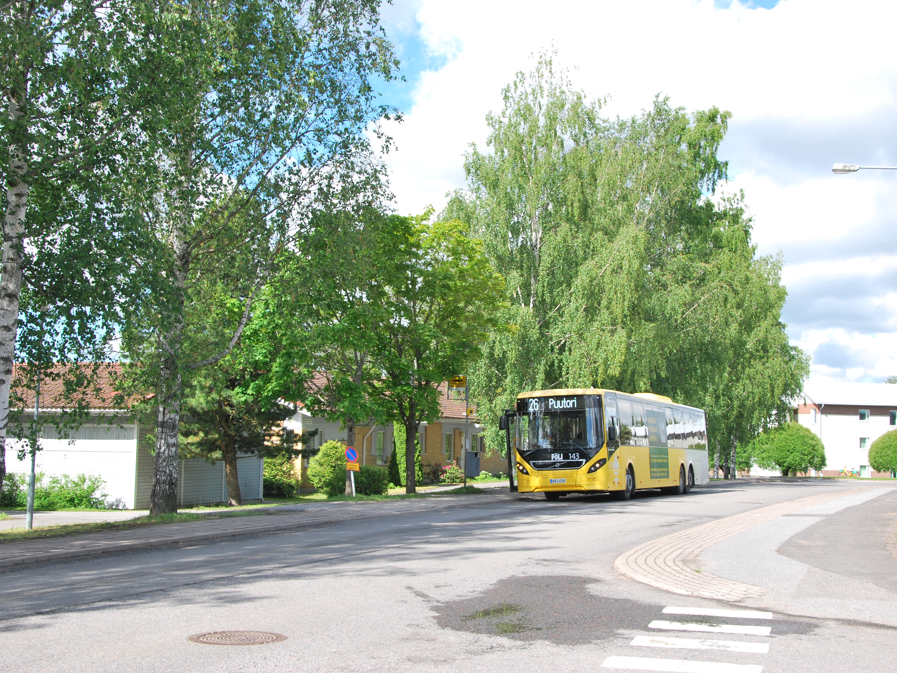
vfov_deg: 29.7
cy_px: 334
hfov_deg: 38.9
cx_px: 476
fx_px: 1270
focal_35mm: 49
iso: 200
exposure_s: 1/320
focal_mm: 30
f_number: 8
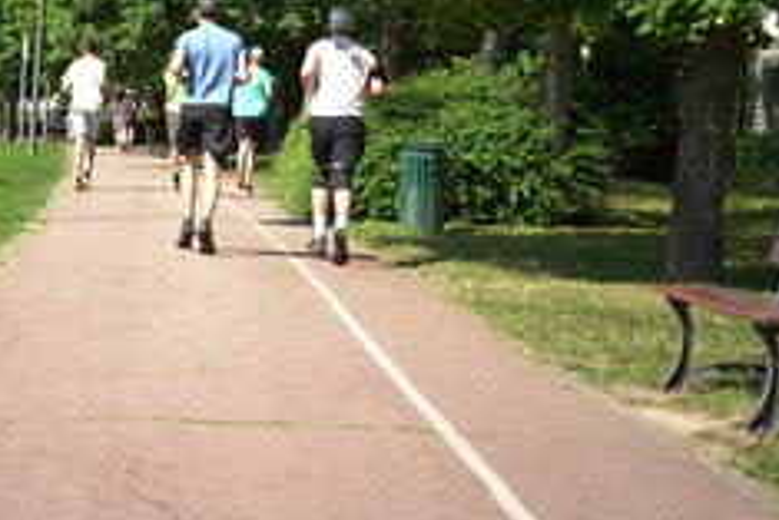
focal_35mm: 114
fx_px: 2472
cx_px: 126
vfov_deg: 12.0
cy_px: 147
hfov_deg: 17.7
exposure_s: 1/8000
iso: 640
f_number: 2.8
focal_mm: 67.1
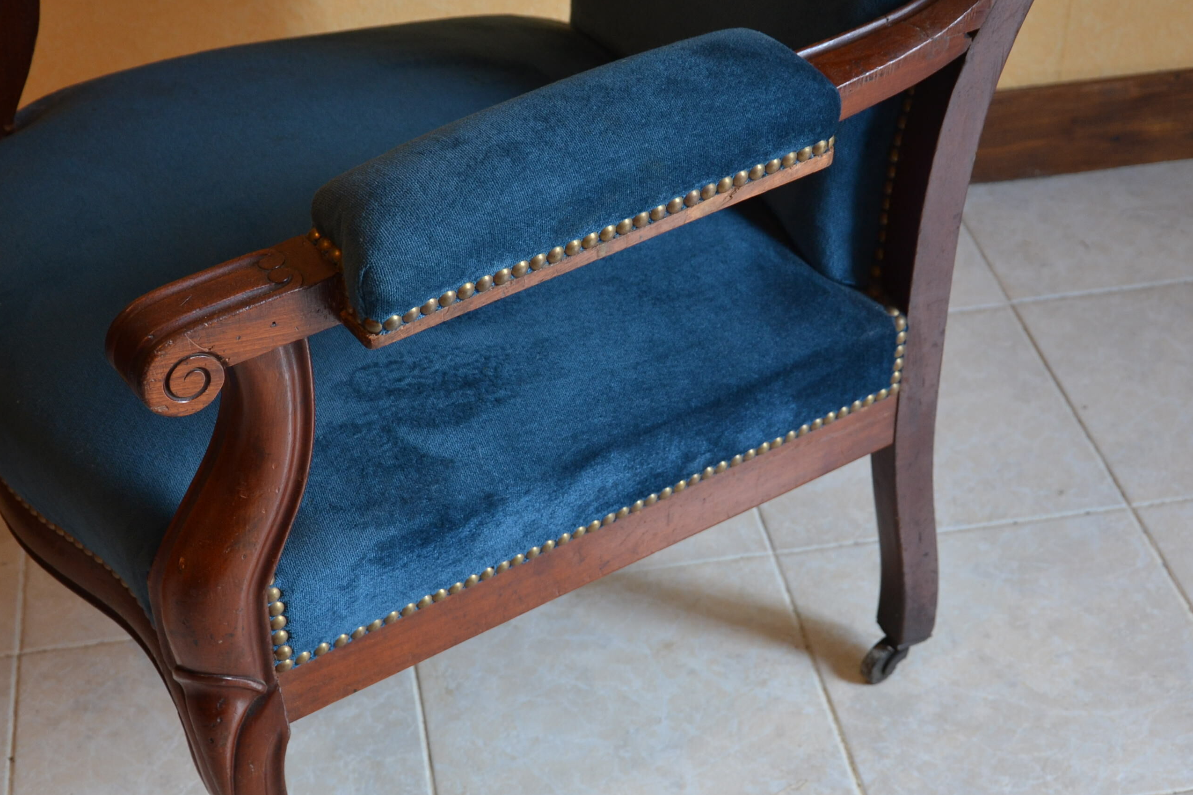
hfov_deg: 32.9
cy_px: 461
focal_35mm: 61
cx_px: 579
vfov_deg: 22.2
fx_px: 2021
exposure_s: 1/15
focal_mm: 30
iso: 400
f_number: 4.5
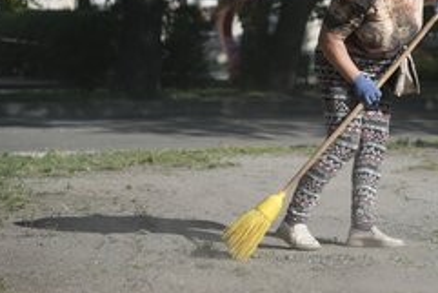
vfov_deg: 11.8
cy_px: 70
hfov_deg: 17.5
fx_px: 1412
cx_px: 351
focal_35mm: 116
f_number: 2.8
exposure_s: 1/400
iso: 125
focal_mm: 70
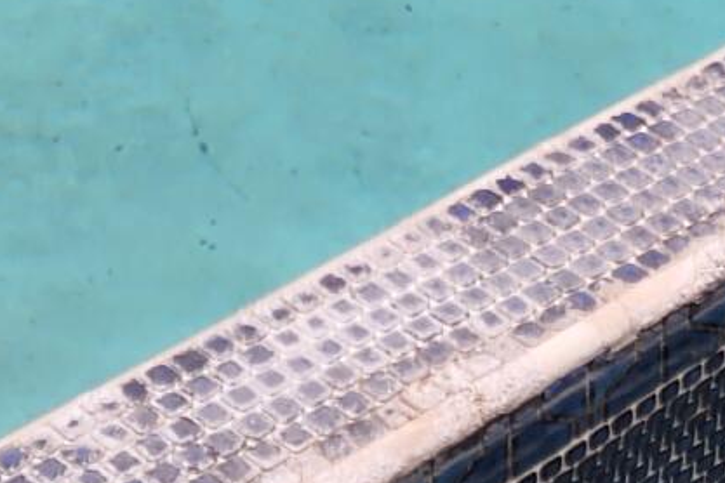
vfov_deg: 7.1
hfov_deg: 11.9
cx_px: 183
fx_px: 3464
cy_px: -989
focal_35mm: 172
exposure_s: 1/1695
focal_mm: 6.4
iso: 12
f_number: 1.8
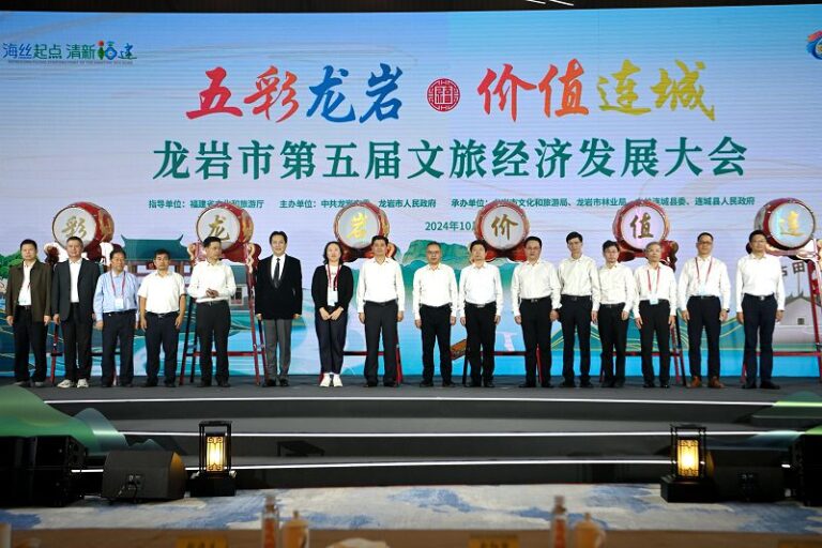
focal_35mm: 50
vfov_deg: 27.0
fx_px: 1142
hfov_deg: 39.6
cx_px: 411
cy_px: 274
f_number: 3.2
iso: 200
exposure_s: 1/125
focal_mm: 50
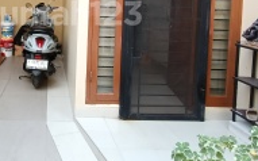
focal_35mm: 32
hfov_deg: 54.9
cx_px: 46
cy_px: 14
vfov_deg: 36.7
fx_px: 225
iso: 100
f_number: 2.2
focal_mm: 1.68
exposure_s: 1/99.9
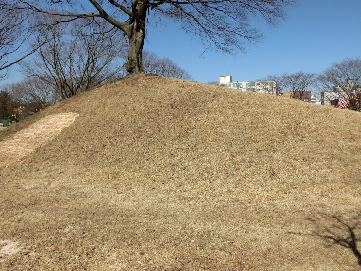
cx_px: 176
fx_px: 323
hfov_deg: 58.3
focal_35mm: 31
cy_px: 133
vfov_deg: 45.4
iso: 80
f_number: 8.9
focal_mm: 5.36
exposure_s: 1/250
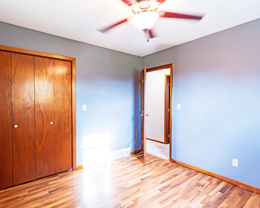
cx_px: 123
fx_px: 154
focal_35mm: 20
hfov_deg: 80.3
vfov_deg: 68.1
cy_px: 104
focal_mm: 17
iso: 1000
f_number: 3.2
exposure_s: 1/60
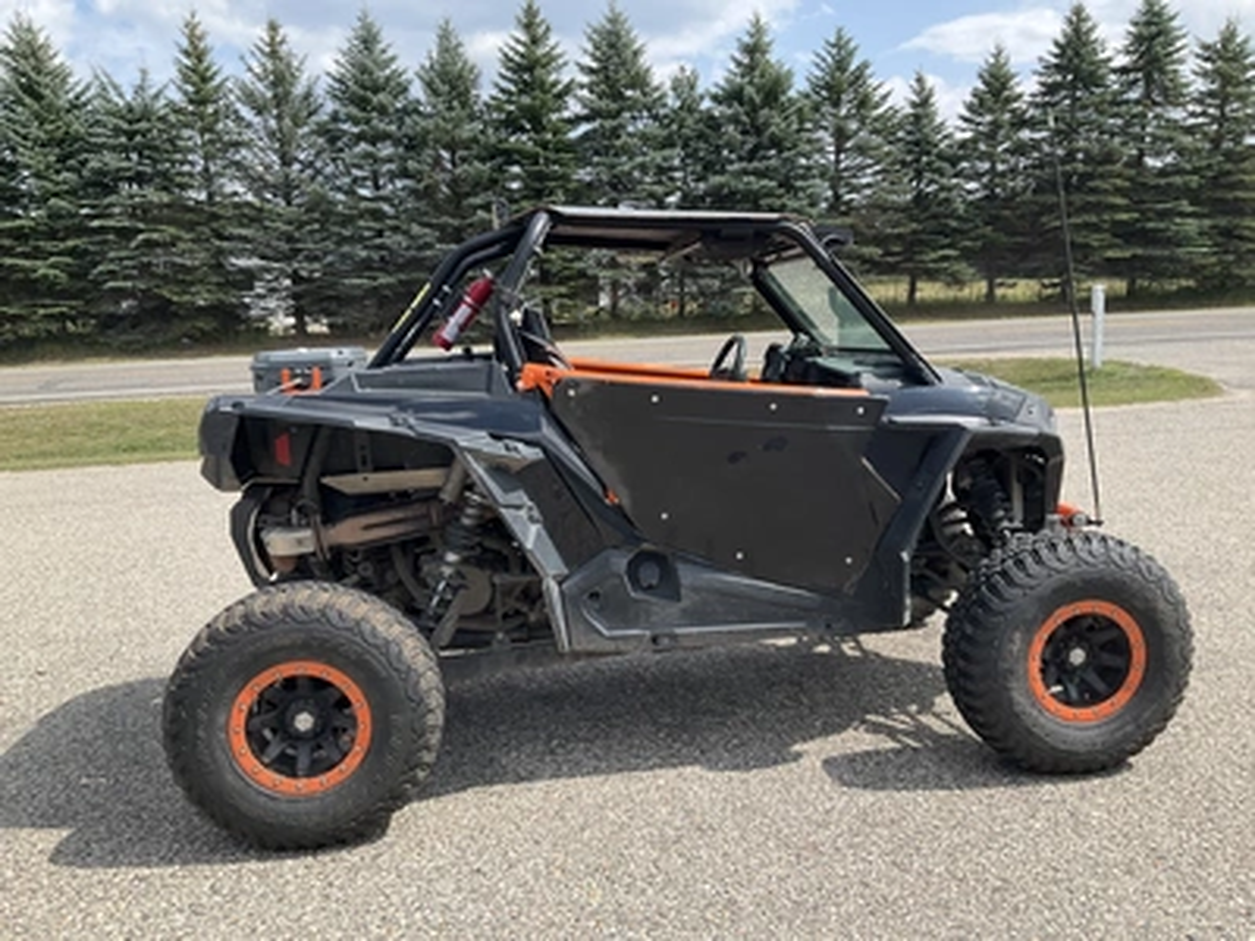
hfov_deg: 61.7
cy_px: 470
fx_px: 1051
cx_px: 628
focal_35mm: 29
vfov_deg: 48.2
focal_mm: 3
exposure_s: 1/912
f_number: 1.8
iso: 25
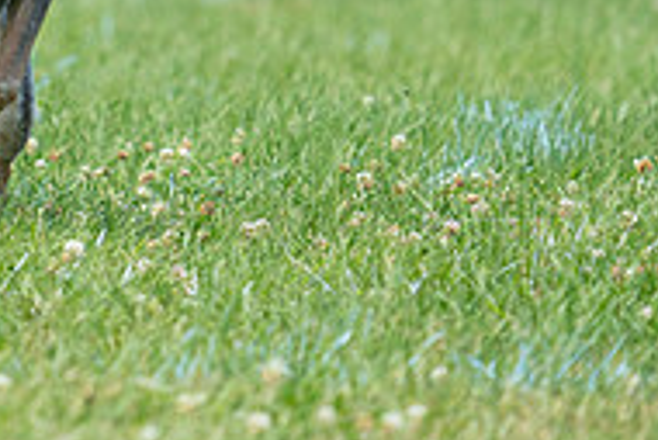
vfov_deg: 1.3
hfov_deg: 1.9
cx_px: -180
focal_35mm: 1069
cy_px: -144
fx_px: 19553
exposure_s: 1/4000
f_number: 6.3
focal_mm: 350
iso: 1600
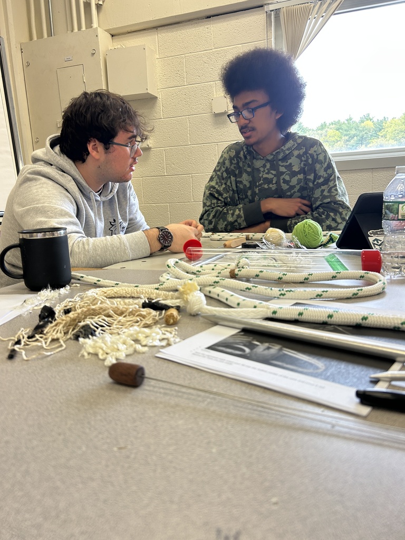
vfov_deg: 67.3
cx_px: 202
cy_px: 270
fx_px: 406
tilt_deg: -11.1
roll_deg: +3.6
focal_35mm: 26
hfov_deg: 53.1
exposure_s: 1/60
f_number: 1.5
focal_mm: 5.7
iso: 80
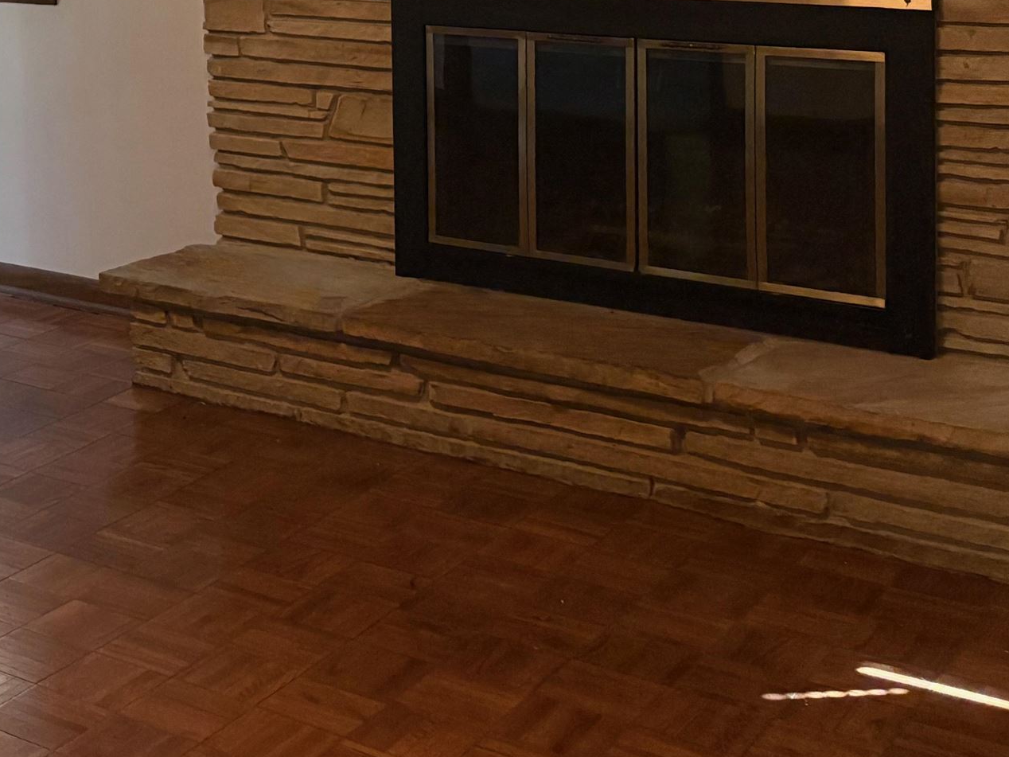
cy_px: -101
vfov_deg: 21.9
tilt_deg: -3.2
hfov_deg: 28.1
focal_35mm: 63
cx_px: -87
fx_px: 1836
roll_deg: +1.2
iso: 500
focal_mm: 5.96
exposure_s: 1/60
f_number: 1.6
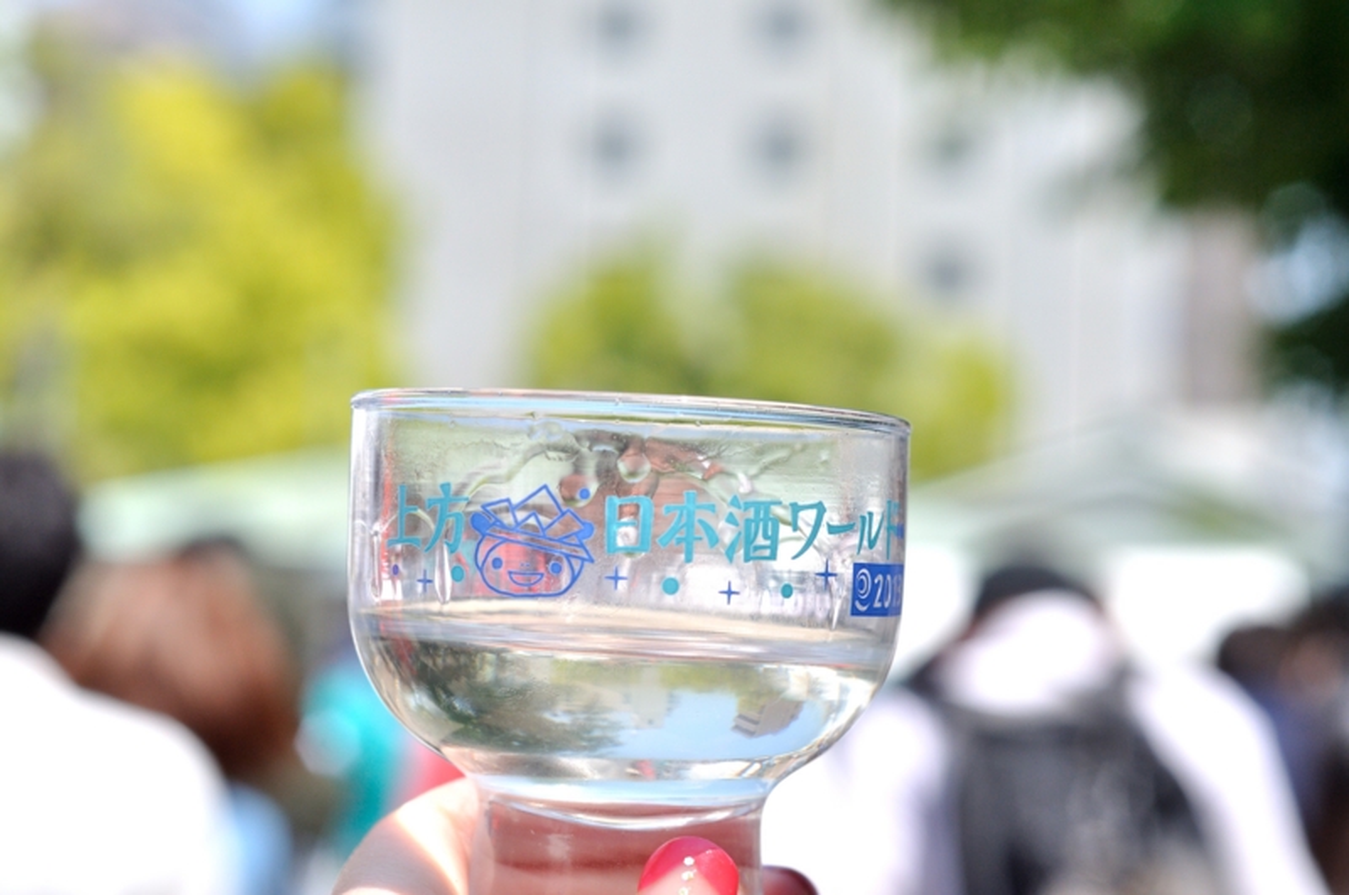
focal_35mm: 75
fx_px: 2806
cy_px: 448
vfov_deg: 18.1
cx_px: 674
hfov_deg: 27.0
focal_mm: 50
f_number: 5.6
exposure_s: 1/1000
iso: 400
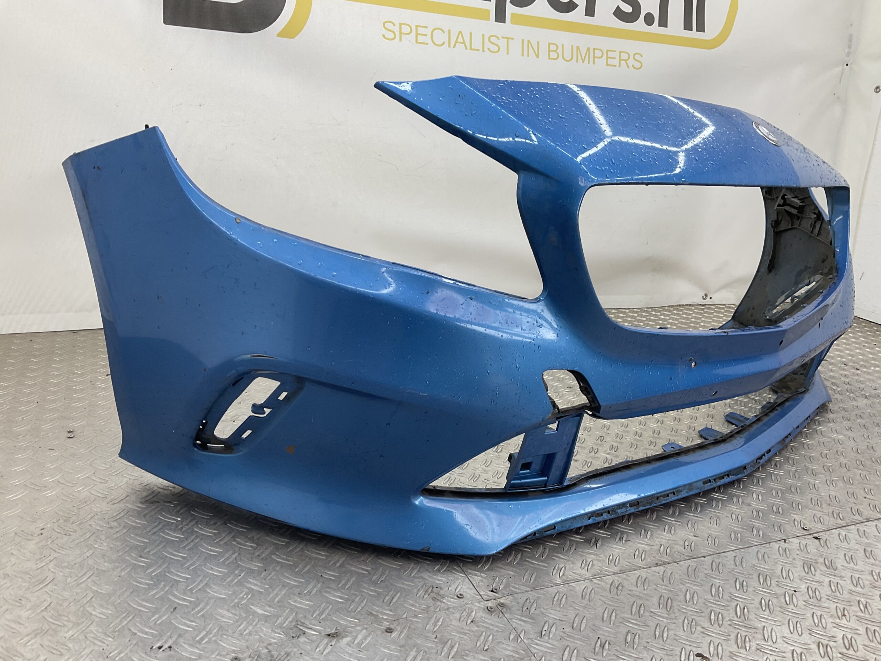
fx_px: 738
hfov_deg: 61.7
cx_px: 440
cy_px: 330
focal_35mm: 29
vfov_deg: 48.2
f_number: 1.8
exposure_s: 1/120
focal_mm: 3
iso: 32
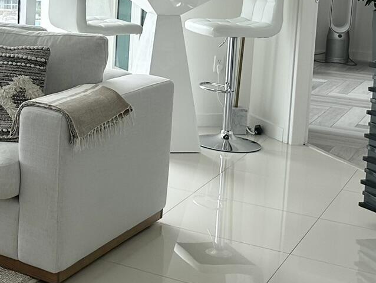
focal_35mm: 77
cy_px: 13
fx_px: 837
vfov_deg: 18.7
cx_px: -123
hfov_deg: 22.5
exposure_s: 1/734
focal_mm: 6.86
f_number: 1.78
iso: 80
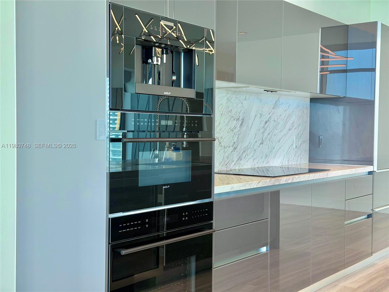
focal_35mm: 48
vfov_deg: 30.3
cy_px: 146
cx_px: 194
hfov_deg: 39.7
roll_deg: +0.0
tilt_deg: -2.1
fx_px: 539
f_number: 1.78
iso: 80
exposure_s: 1/120
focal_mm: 6.76
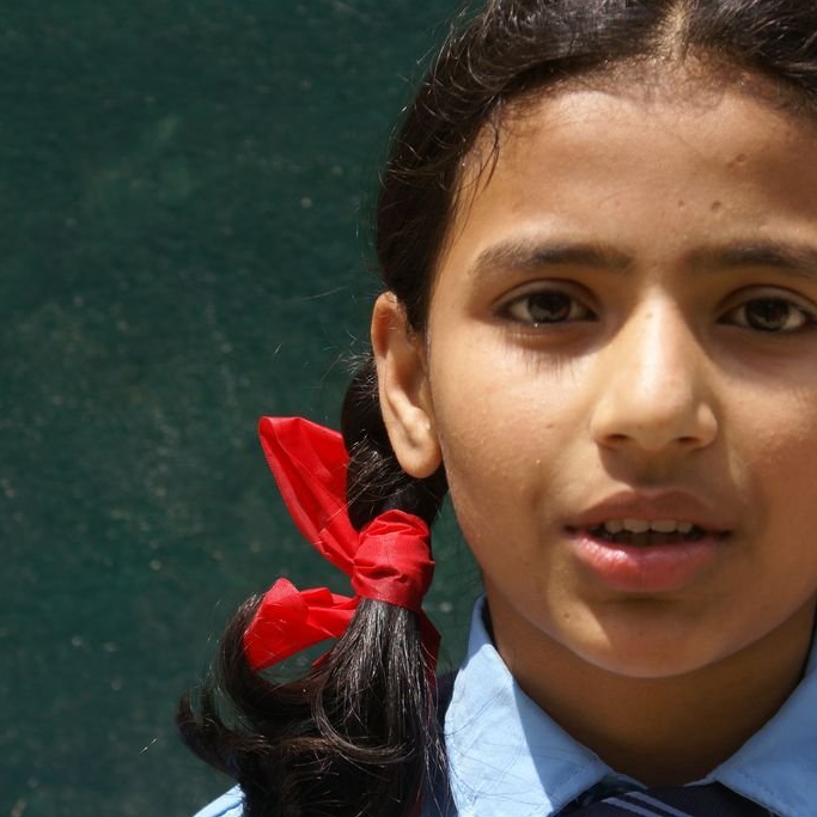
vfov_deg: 13.0
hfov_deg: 13.0
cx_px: 512
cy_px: 408
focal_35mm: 134
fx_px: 3578
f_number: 8
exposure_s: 1/160
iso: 100
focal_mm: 70
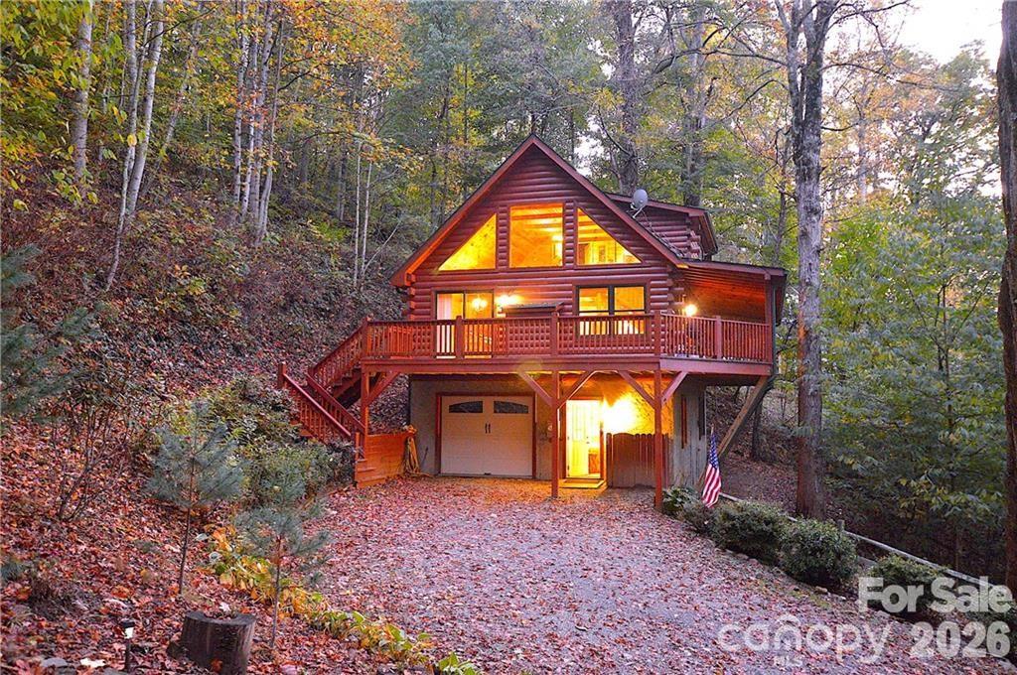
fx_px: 846
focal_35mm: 30
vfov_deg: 43.5
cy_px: 338
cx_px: 508
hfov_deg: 62.0
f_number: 4
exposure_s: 1/3
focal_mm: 20
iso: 3200
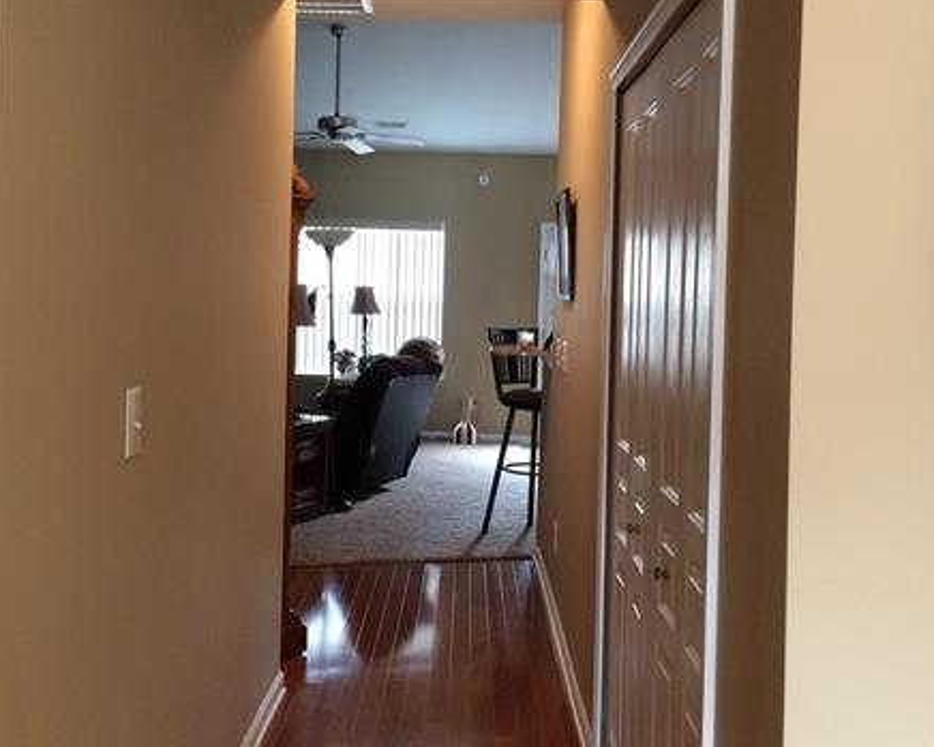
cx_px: 409
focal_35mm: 43
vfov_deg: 34.8
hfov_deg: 42.8
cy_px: 302
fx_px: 1189
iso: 200
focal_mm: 4.12
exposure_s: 1/30
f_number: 2.2
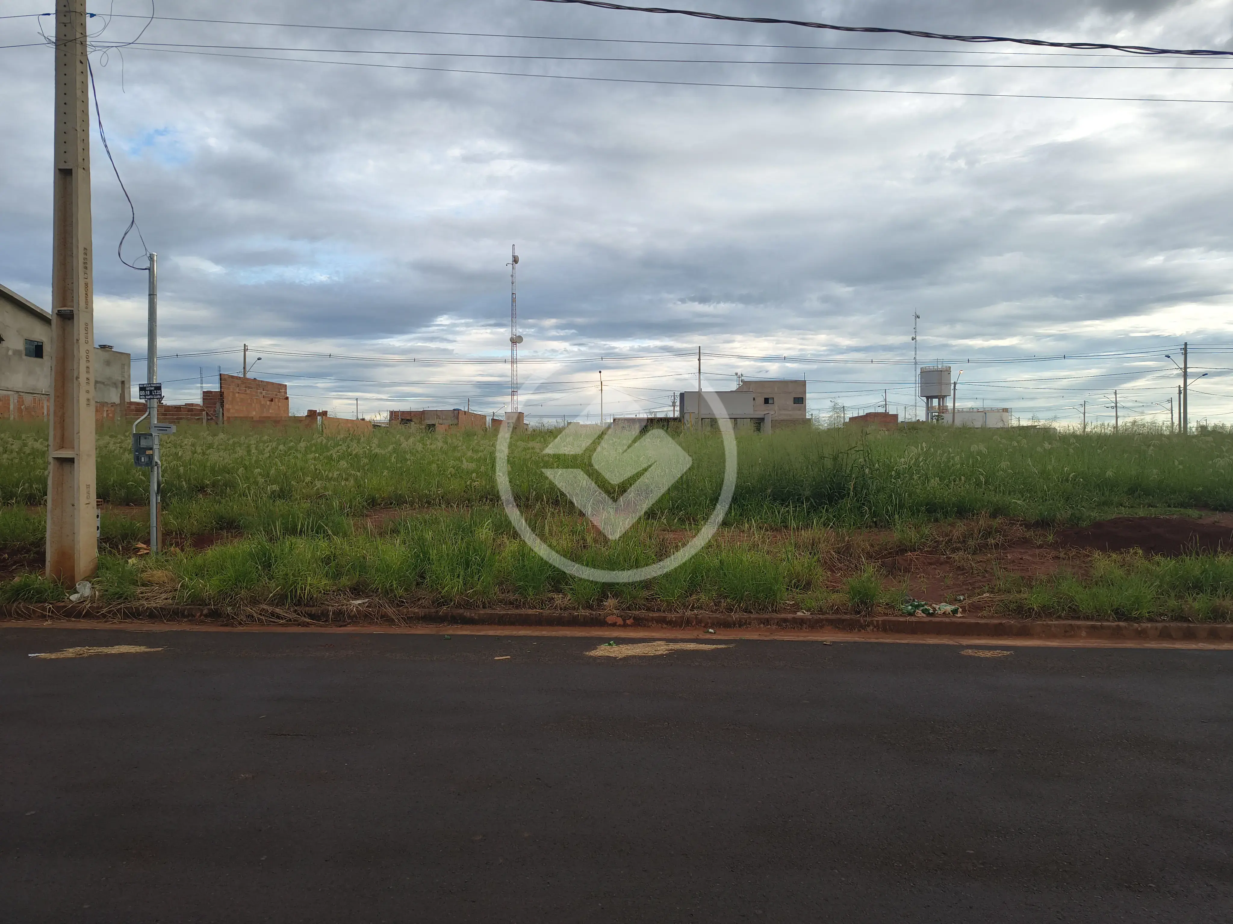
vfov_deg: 56.8
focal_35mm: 24
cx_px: 616
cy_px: 462
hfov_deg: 71.6
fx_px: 855
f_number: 1.8
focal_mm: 5.56
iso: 100
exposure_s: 1/389
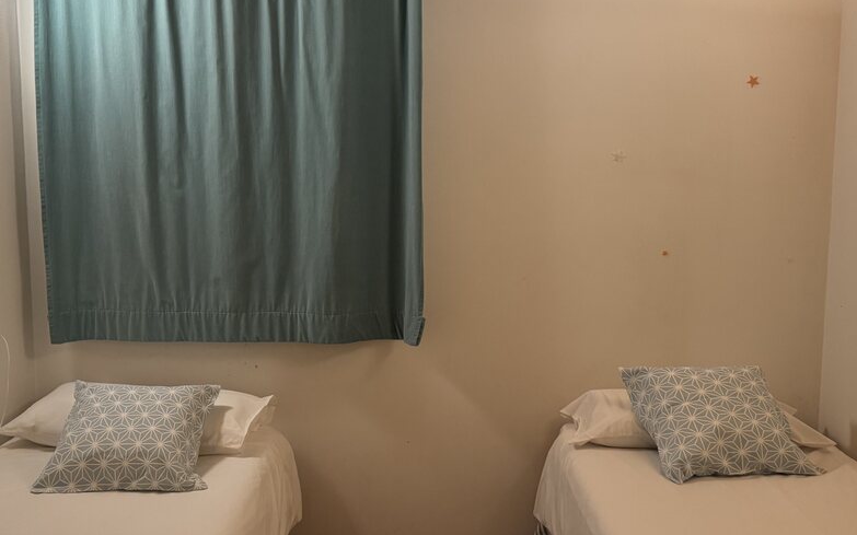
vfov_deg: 32.7
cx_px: 394
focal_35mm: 39
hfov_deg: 50.3
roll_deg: +0.9
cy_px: 276
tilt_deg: -6.4
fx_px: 911
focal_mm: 6.76
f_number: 1.78
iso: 500
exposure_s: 1/50
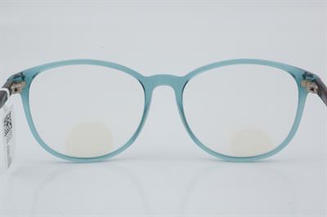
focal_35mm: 82
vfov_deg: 16.5
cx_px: 164
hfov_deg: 24.6
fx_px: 749
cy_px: 108
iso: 100
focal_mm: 55
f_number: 32
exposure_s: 1/3
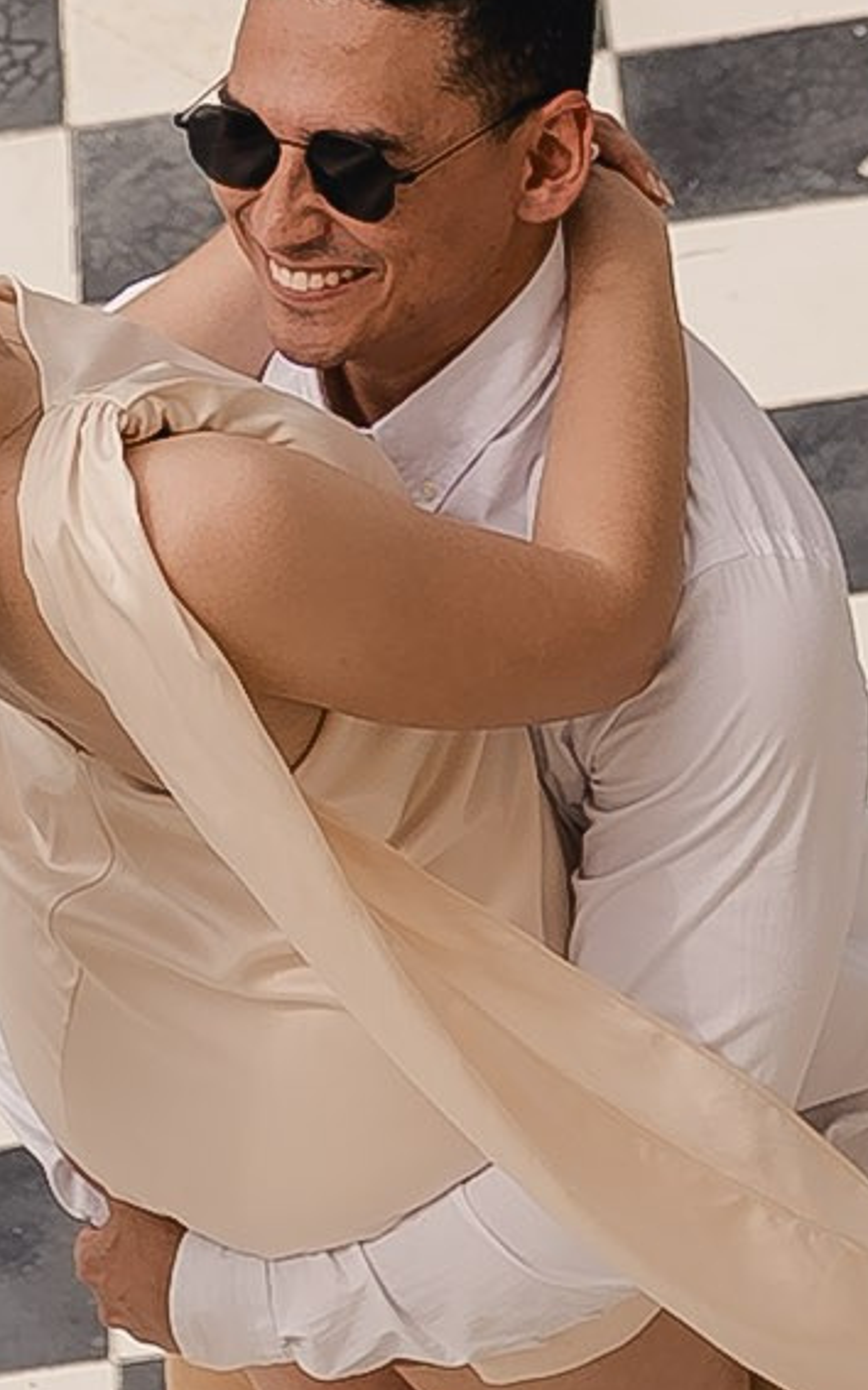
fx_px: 10189
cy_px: -559
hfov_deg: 4.9
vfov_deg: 7.7
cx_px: 189
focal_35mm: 269
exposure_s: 1/1000
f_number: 3.5
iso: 125
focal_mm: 42.7
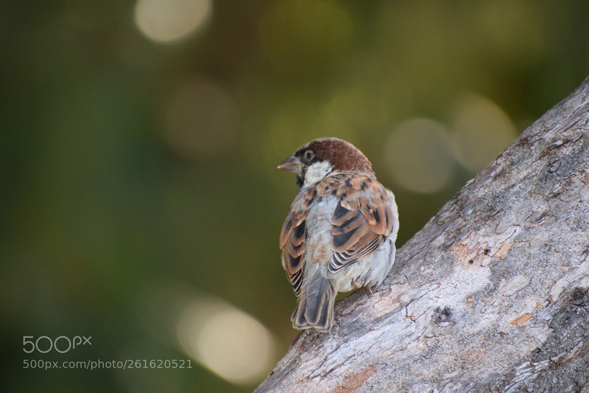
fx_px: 7361
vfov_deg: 3.1
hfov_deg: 4.6
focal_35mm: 450
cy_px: 196
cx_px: 294
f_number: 6.3
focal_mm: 300
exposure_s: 1/200
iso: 800
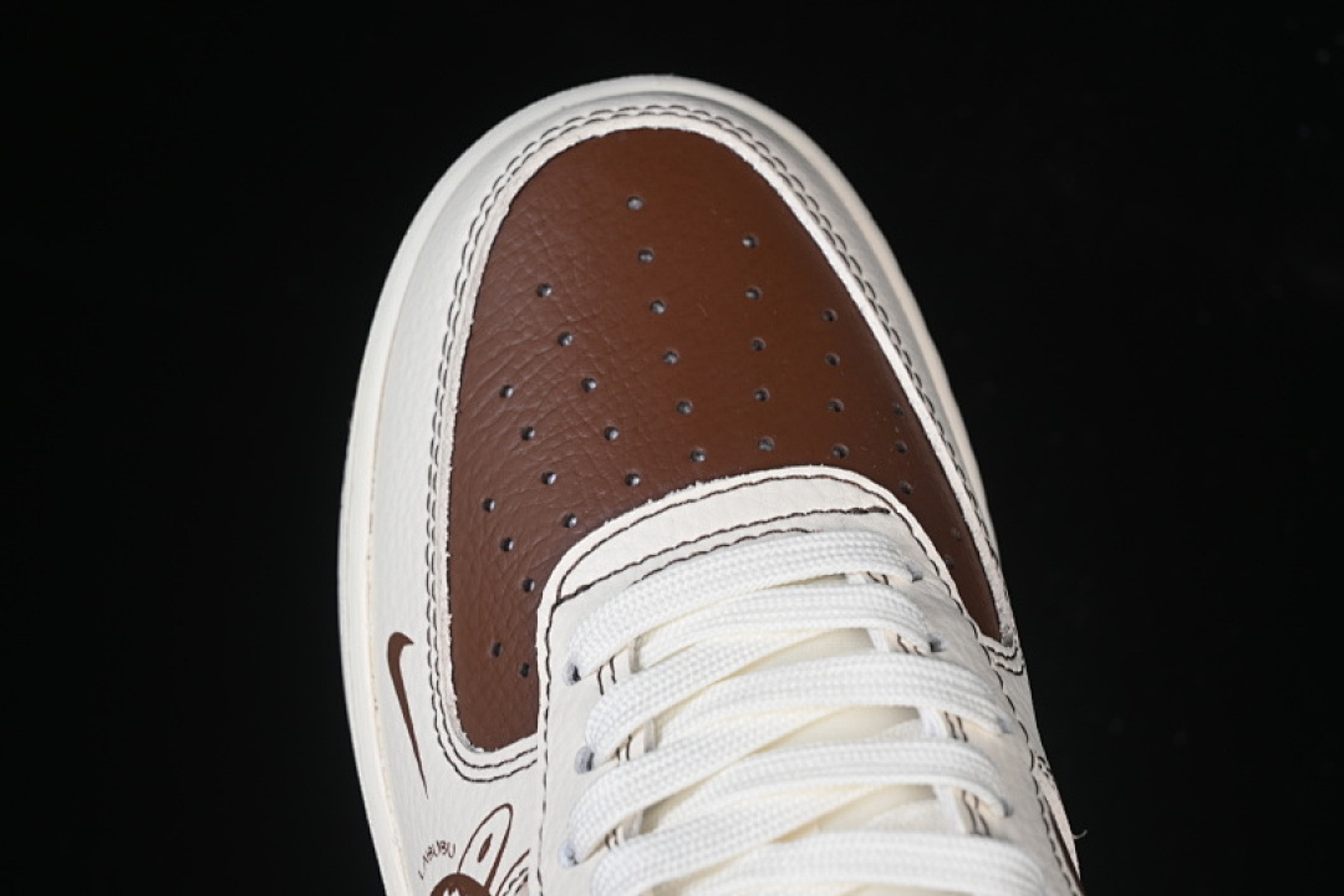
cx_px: 672
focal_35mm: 75
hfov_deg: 27.0
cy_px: 448
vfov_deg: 18.2
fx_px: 2800
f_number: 7.1
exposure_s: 1/100
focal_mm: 50
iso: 160
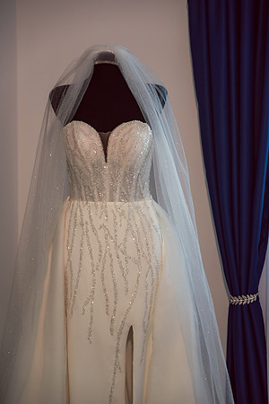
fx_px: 785
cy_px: 202
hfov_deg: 19.5
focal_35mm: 70
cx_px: 134
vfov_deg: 28.8
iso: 500
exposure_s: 1/160
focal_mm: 70
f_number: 2.8
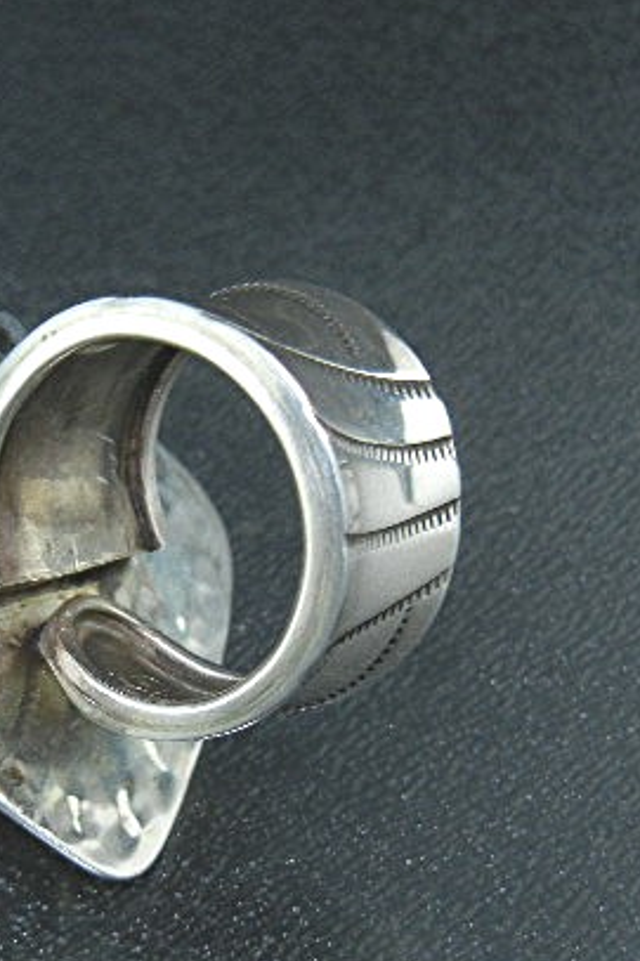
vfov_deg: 16.3
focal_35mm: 126
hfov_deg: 10.8
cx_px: 135
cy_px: 553
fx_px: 3363
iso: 207
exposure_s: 1/30
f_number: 4.3
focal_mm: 13.9
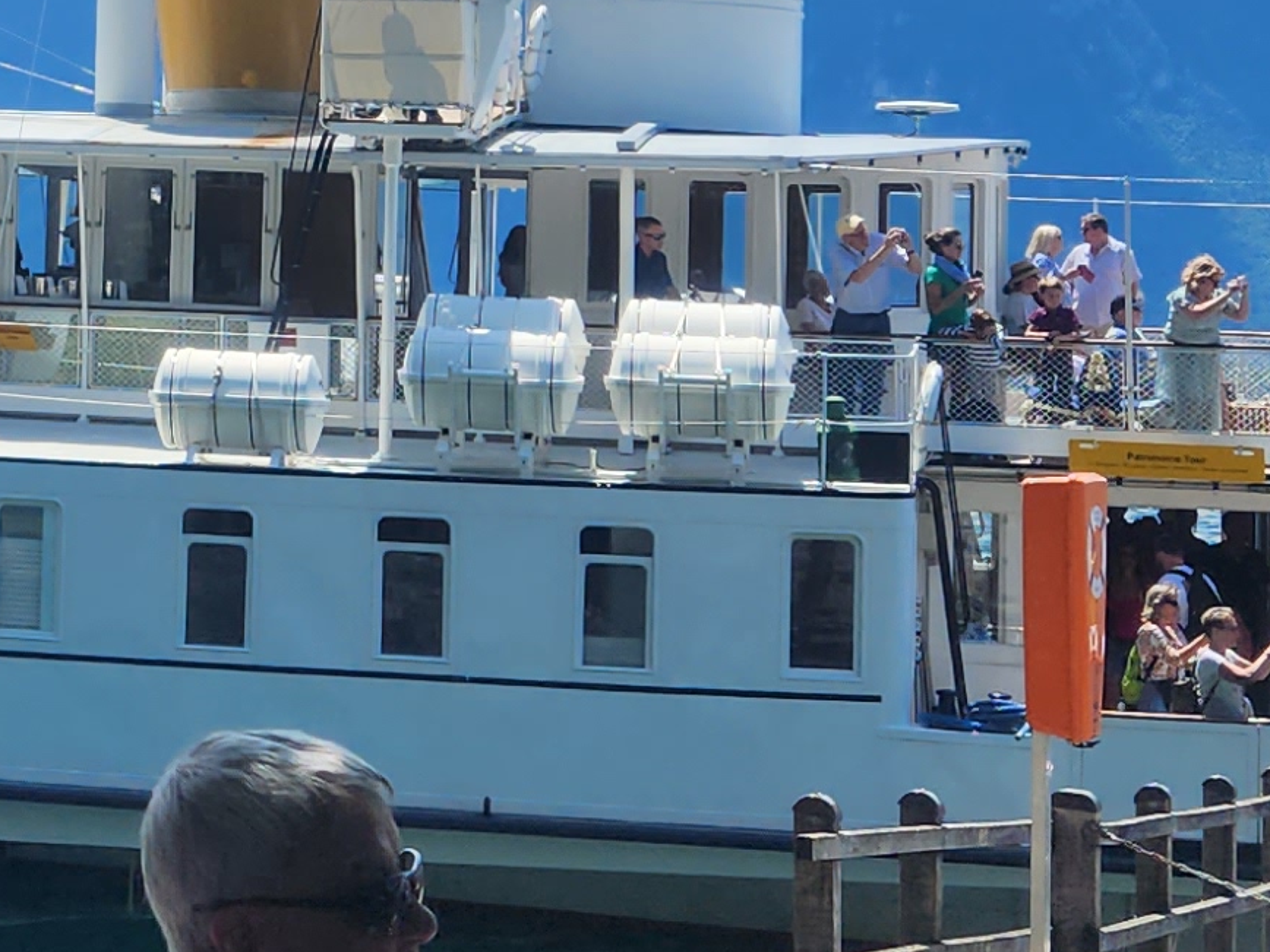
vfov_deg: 13.6
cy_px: -183
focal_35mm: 106
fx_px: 3889
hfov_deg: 17.5
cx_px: -344
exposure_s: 1/1819
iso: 20
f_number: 1.8
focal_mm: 5.4
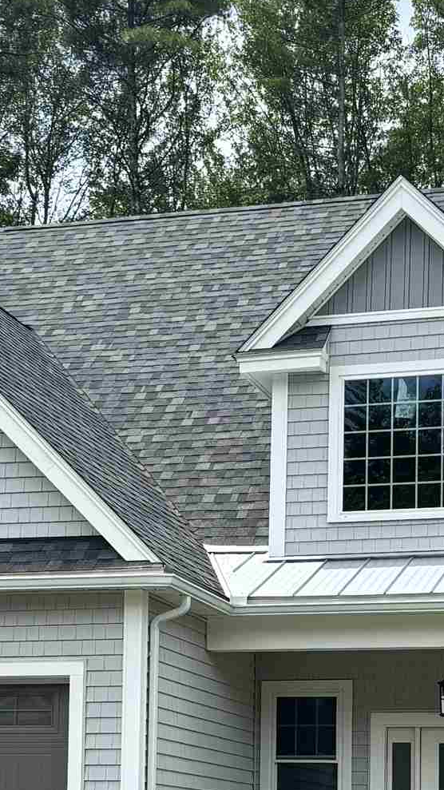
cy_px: 667
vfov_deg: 23.7
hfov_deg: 13.7
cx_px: 230
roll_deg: -0.8
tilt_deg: +4.9
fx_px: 1843
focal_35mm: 88
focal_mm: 5.96
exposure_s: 1/2933
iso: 50
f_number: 1.6
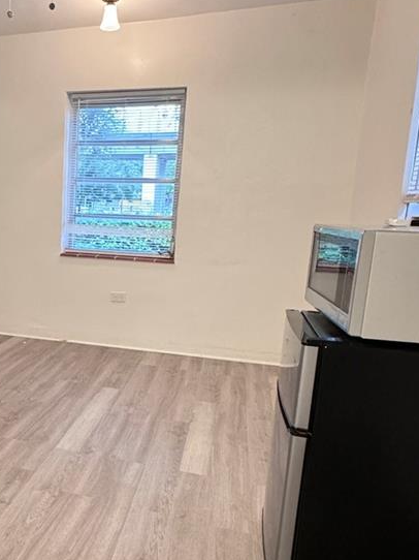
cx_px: 53
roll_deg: -0.2
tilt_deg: -11.0
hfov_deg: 42.2
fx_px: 501
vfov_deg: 58.3
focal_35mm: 31
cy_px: 299
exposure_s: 1/60
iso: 1000
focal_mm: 2.22
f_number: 2.2
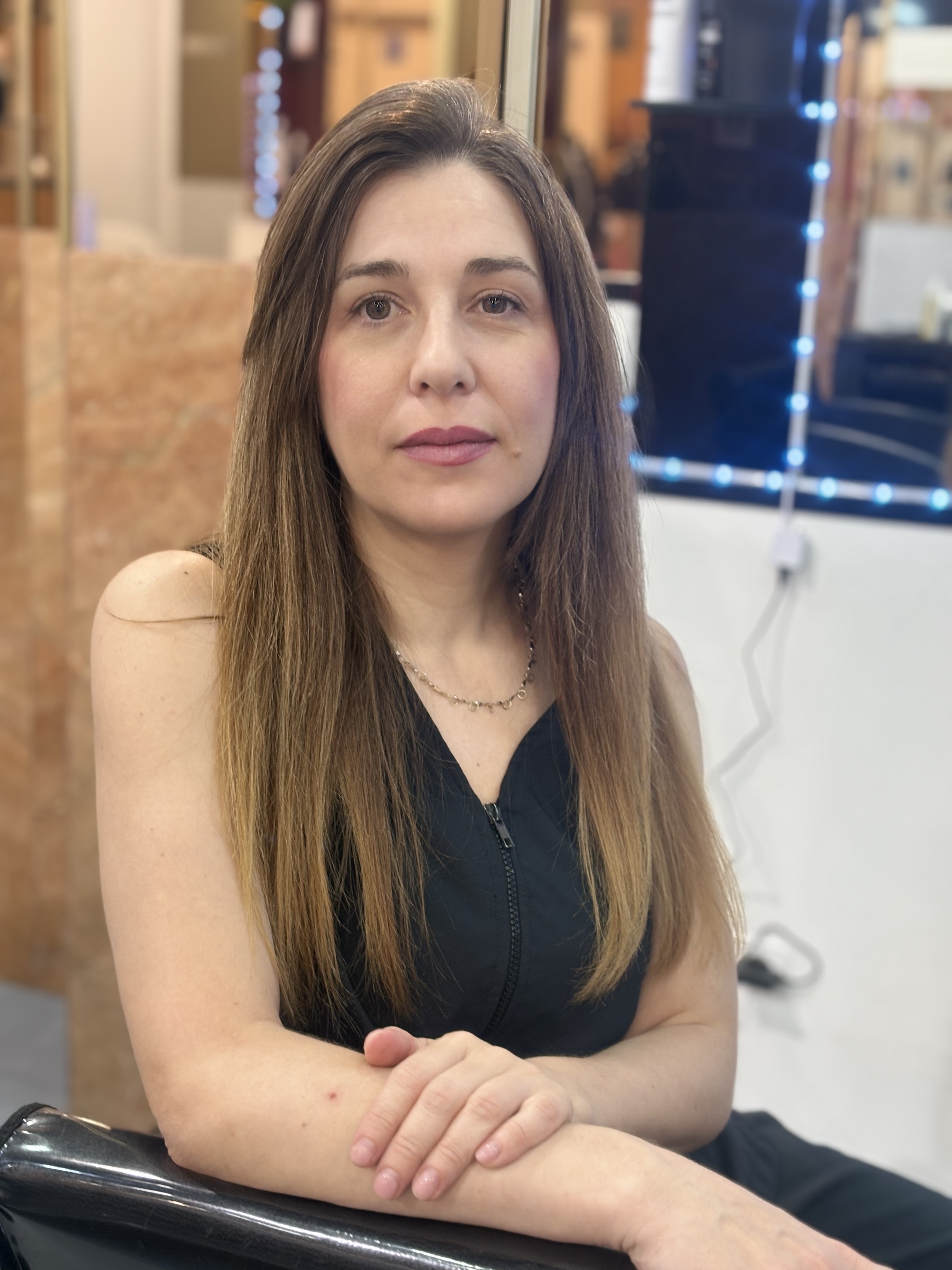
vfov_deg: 36.8
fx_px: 1907
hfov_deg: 28.0
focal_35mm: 52
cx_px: 476
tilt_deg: -14.2
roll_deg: -1.7
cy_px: 635
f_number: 1.6
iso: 50
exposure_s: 1/50
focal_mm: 5.96
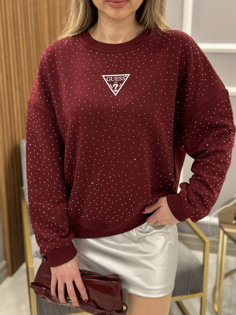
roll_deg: -0.7
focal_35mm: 49
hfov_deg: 29.7
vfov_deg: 38.9
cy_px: 155
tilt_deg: -18.9
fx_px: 445
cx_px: 120
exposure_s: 1/50
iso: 100
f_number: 1.78
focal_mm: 6.86
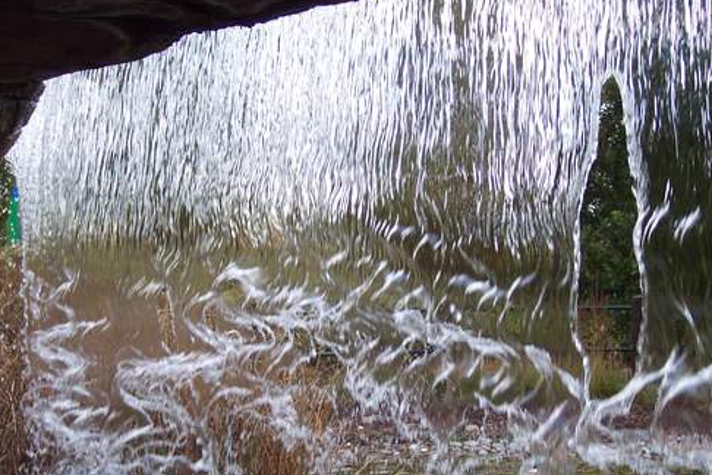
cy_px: 296
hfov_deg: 38.1
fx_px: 1028
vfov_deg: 25.9
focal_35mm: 52
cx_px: 401
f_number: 2.8
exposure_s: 1/350
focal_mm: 8
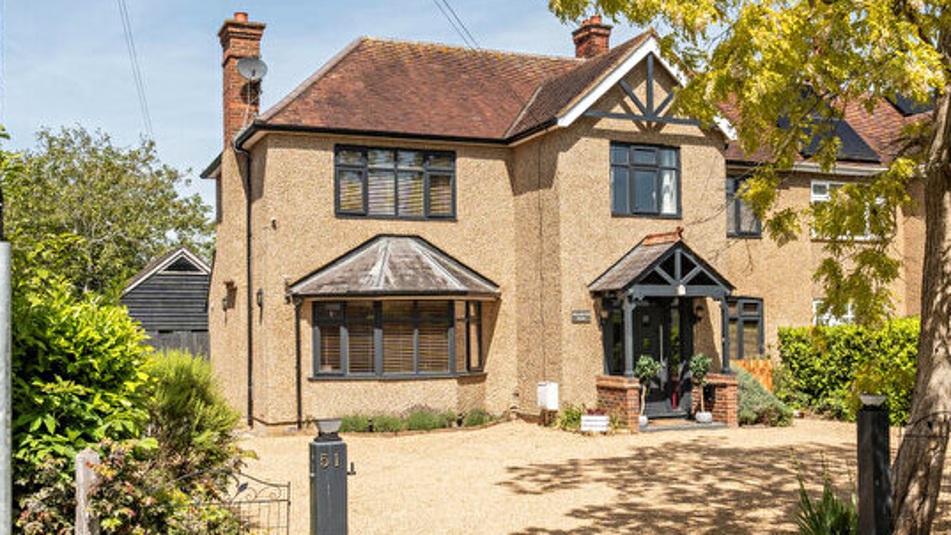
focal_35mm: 41
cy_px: 290
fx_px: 1034
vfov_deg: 29.0
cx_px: 528
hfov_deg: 49.3
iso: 400
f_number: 8
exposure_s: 1/1000
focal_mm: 20
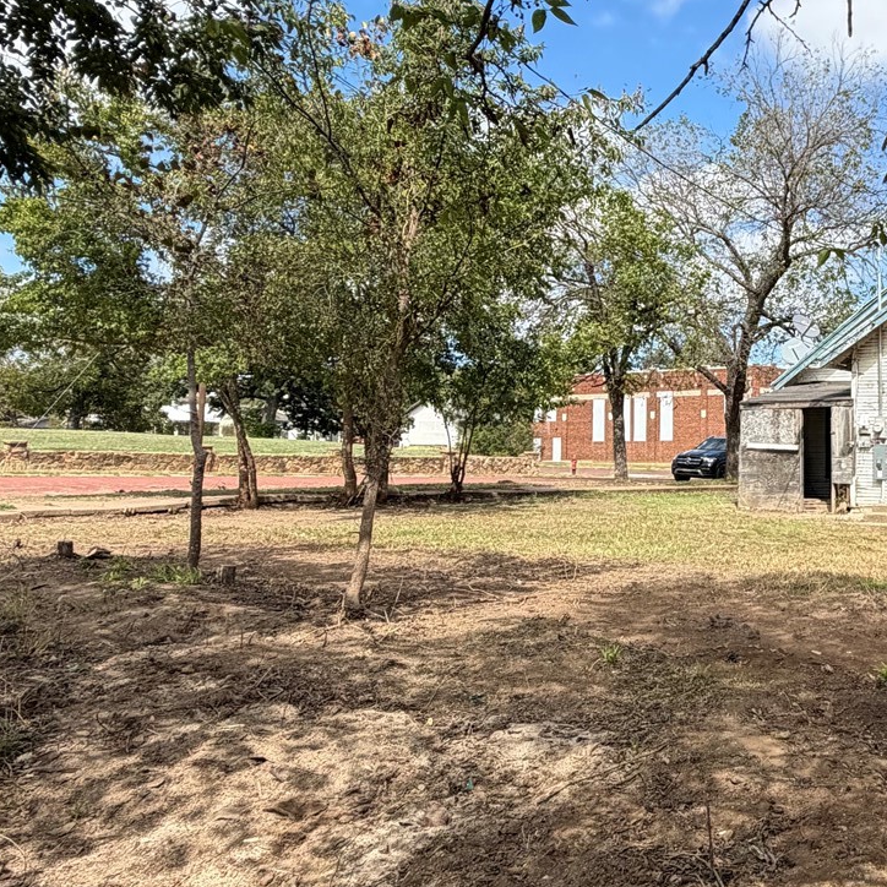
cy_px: 402
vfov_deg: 47.2
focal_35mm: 35
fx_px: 1015
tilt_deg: +4.3
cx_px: 848
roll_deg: +0.1
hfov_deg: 42.1
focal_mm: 2.22
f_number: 2.2
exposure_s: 1/770
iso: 40
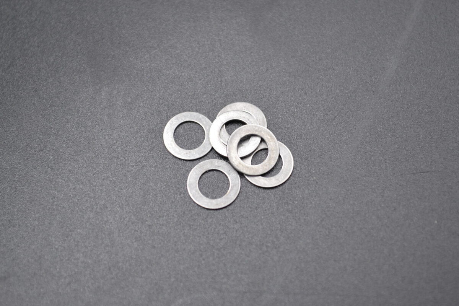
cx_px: 230
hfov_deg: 24.6
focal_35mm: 82
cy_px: 153
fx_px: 1052
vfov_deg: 16.6
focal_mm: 55
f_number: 5.6
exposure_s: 1/40
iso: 400
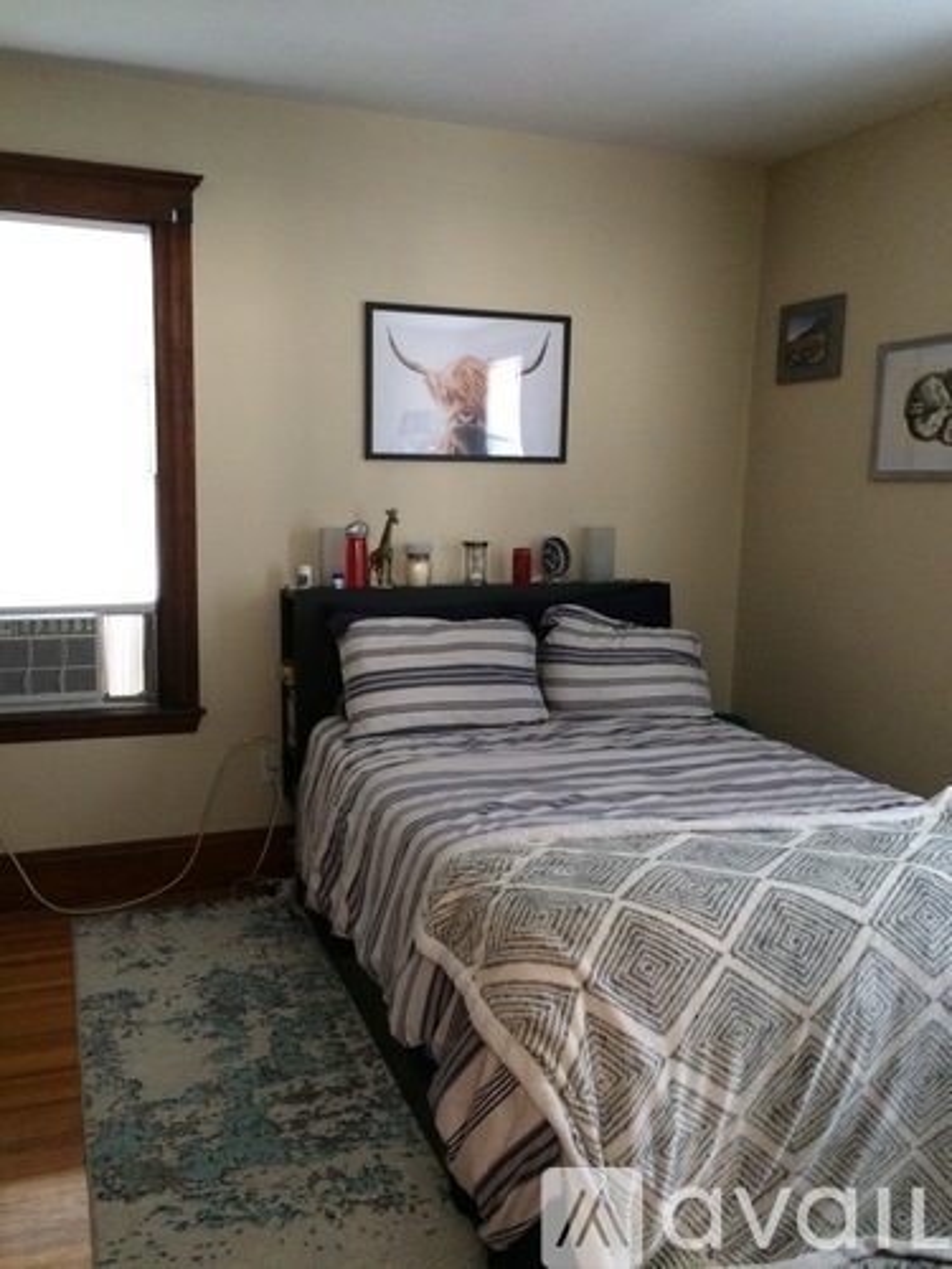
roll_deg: -1.2
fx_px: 1063
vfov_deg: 61.7
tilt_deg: -8.3
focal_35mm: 29
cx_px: 476
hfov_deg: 48.2
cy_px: 634
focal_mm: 4.15
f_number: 2.2
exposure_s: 1/30
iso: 320
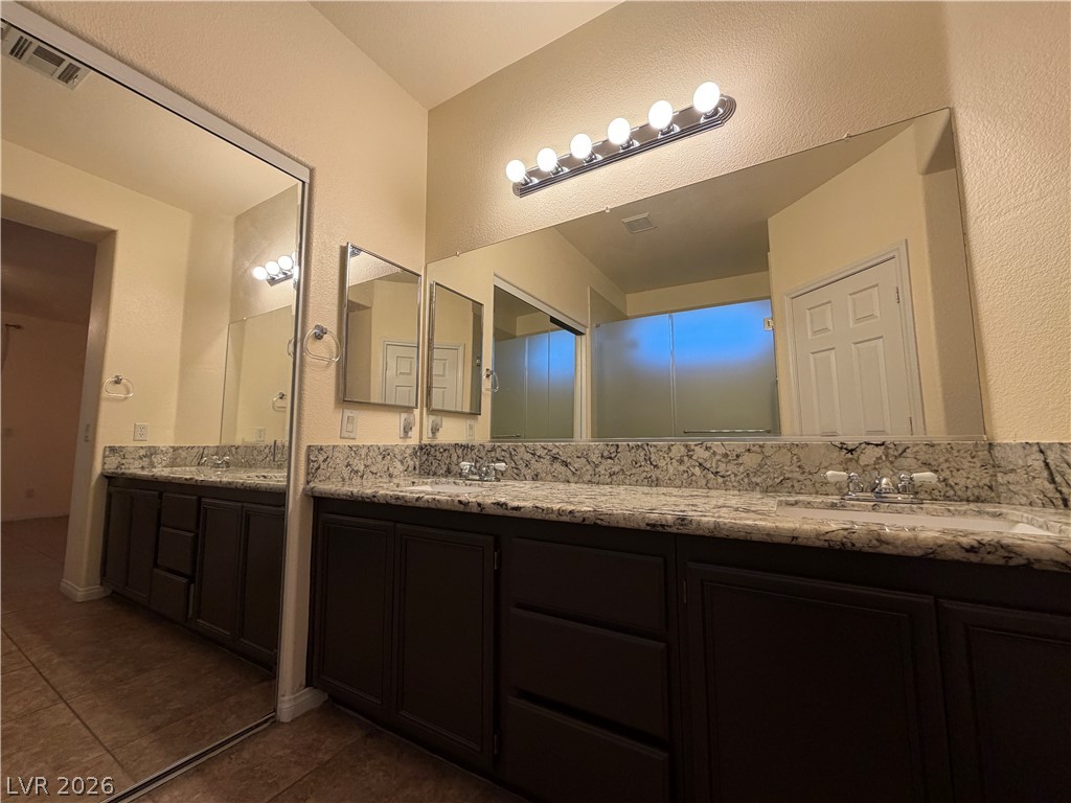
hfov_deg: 102.1
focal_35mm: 14
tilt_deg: +6.7
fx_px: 433
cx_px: 536
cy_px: 402
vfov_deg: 85.7
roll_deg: +0.3
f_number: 2.2
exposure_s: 1/120
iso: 200
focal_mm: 2.22
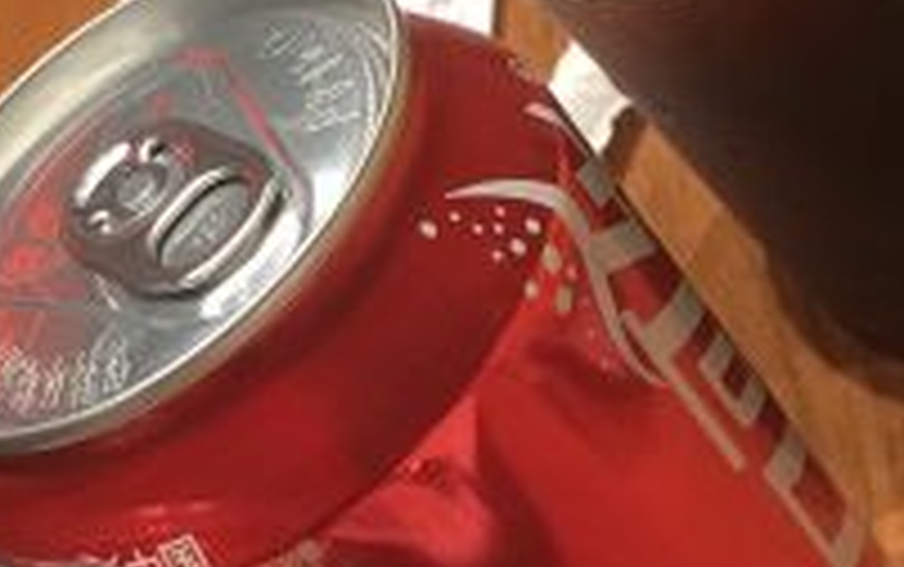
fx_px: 2638
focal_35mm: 107
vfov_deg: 12.2
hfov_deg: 19.4
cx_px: 403
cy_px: 518
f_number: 2.2
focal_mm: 4.15
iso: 50
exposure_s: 1/17
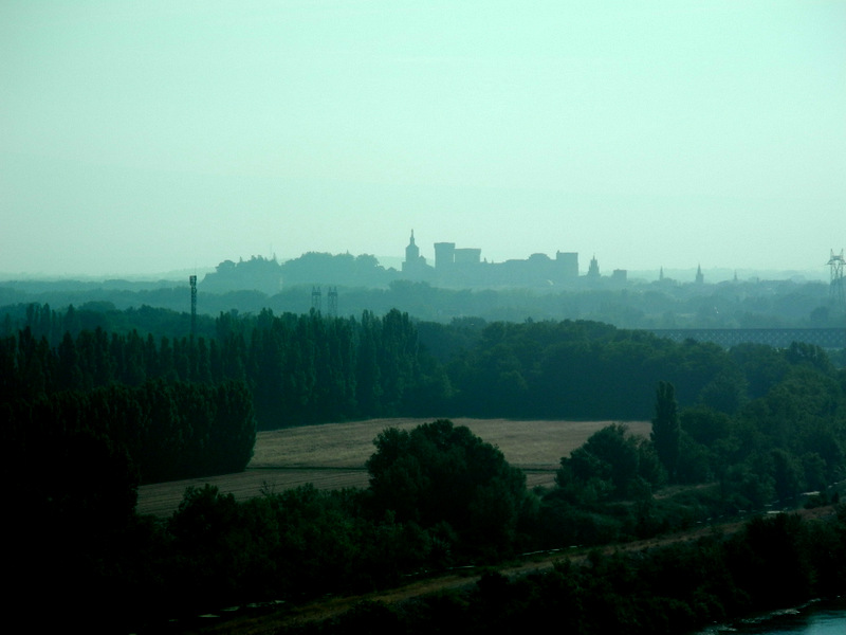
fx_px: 4888
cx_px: 423
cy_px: 318
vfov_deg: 7.4
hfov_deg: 9.9
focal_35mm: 200
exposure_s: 1/640
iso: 100
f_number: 5.6
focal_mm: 42.6
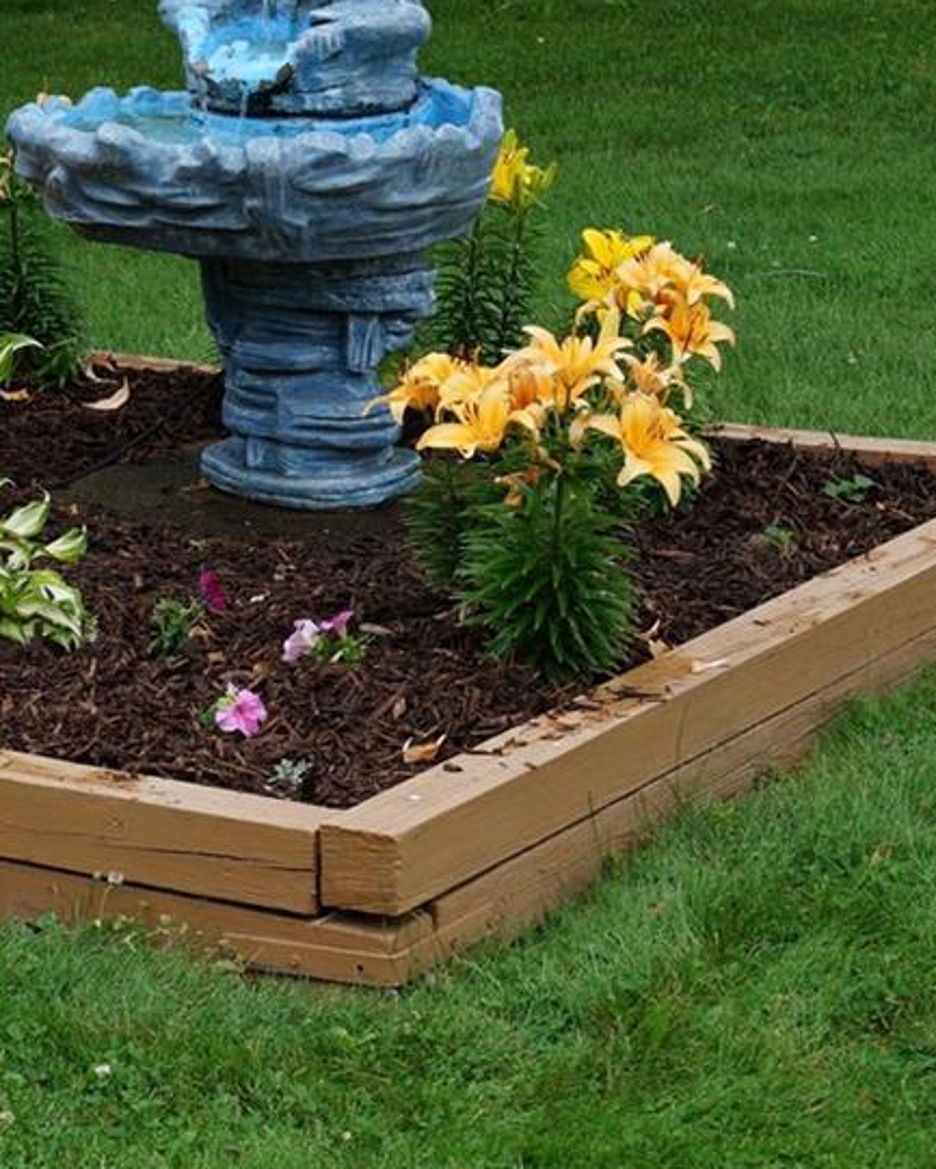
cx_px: 225
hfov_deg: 12.8
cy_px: 453
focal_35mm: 120
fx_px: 4150
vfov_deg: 16.0
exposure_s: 1/100
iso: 100
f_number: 7.1
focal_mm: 45
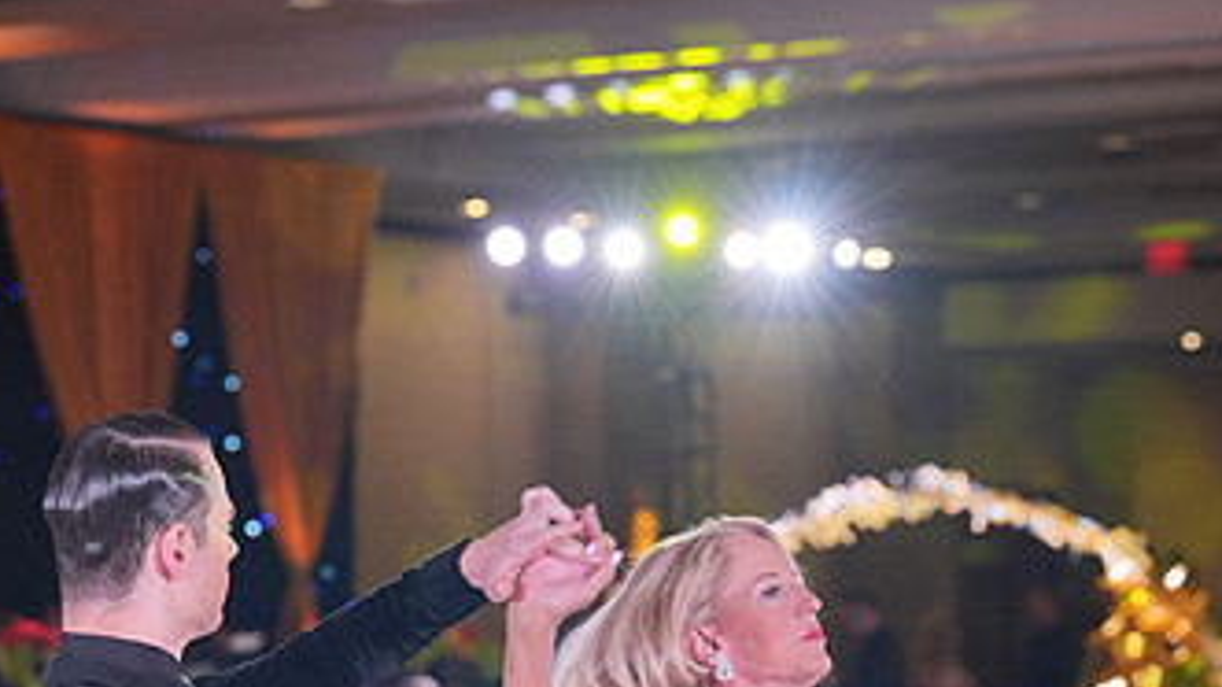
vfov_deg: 7.7
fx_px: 4989
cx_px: 526
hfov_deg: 14.0
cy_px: 1023
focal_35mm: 154
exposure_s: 1/400
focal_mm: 84
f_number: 4
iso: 2000
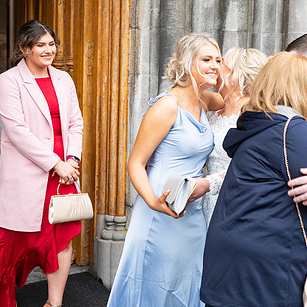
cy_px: 140
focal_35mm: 61
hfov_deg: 27.4
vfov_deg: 28.1
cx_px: 257
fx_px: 612
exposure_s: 1/160
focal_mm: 38
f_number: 3.5
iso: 125
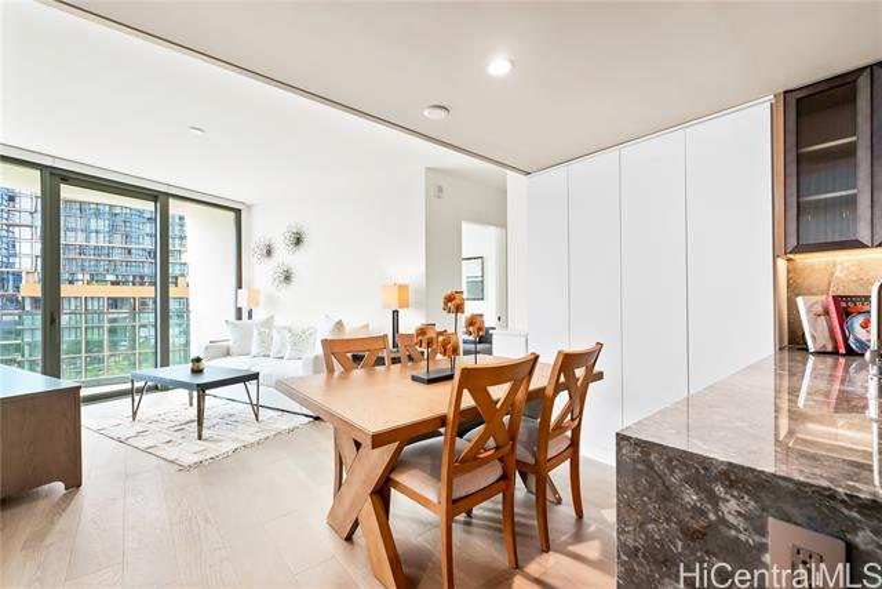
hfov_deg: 104.2
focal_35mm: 14
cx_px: 441
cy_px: 294
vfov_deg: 81.2
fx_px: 343
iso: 160
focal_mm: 14
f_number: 6.3
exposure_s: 1/3
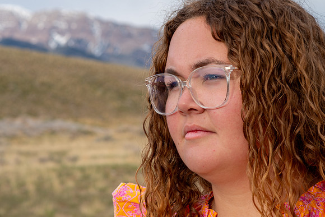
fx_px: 1193
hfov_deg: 15.5
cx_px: 162
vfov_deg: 10.4
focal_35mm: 132
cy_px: 105
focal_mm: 85
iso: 200
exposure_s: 1/80
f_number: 11
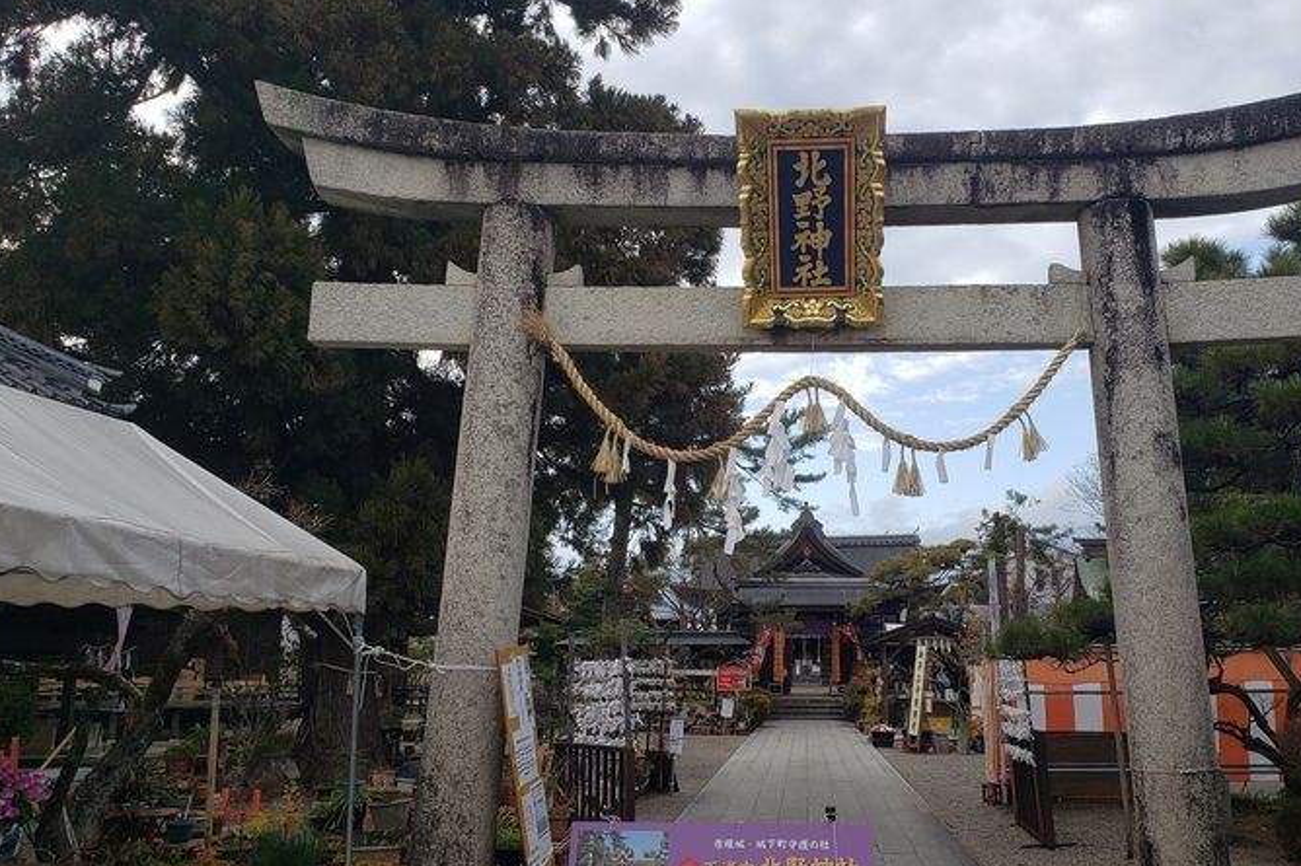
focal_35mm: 33
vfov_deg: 39.8
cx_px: 774
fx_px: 1192
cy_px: 501
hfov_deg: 56.8
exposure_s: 1/468
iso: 50
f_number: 2.4
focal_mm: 4.3
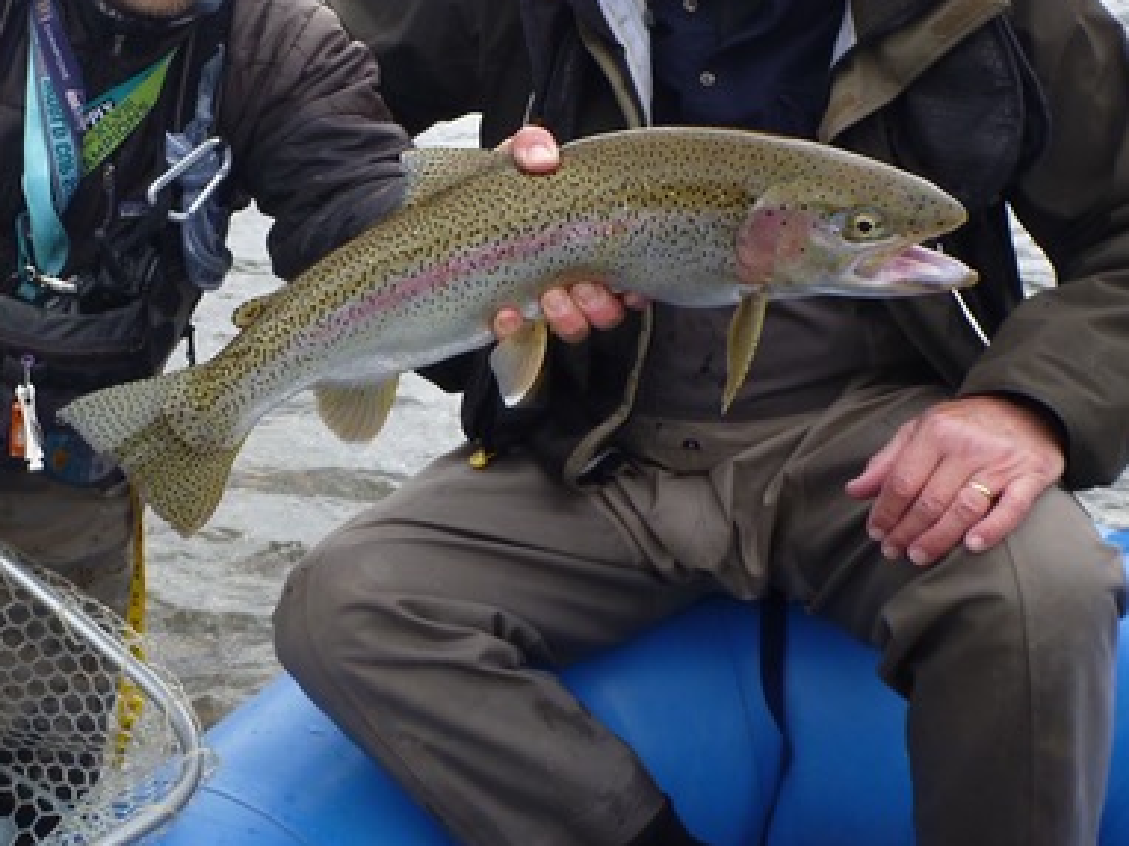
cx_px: 307
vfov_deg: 25.1
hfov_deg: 33.3
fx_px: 1858
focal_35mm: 57
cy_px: 142
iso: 100
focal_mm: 6
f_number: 3.7
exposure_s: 1/160
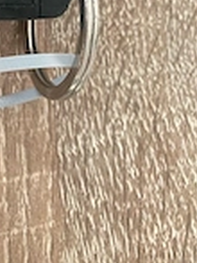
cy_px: -64
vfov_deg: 25.3
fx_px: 517
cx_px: -70
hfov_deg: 19.6
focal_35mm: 68
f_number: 1.8
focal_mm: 4.25
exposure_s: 1/60
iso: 500
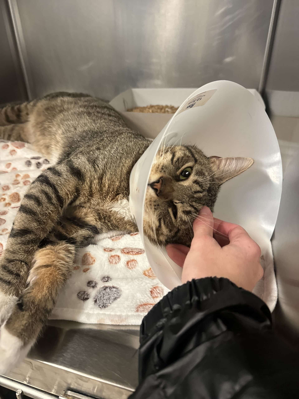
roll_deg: +0.4
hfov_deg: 56.8
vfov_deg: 71.6
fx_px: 276
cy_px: 200
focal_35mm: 24
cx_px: 150
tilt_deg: -31.2
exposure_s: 1/60
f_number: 1.78
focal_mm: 6.76
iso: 500
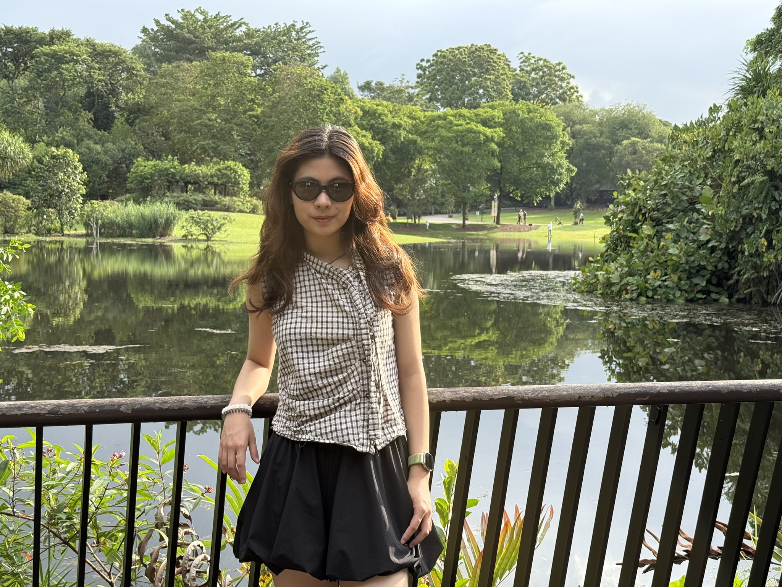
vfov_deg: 30.3
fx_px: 1084
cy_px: 294
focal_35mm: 48
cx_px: 391
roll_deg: -1.1
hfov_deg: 39.7
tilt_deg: -4.2
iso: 100
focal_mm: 6.76
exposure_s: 1/1133
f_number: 1.78
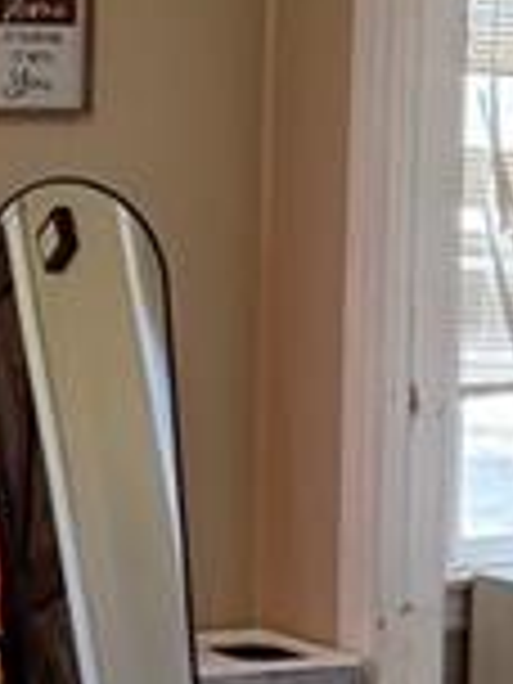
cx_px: -243
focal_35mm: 121
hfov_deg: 11.7
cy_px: 450
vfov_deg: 16.2
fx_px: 2391
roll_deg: +0.0
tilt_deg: -5.1
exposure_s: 1/60
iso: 640
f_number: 1.78
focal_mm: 6.76
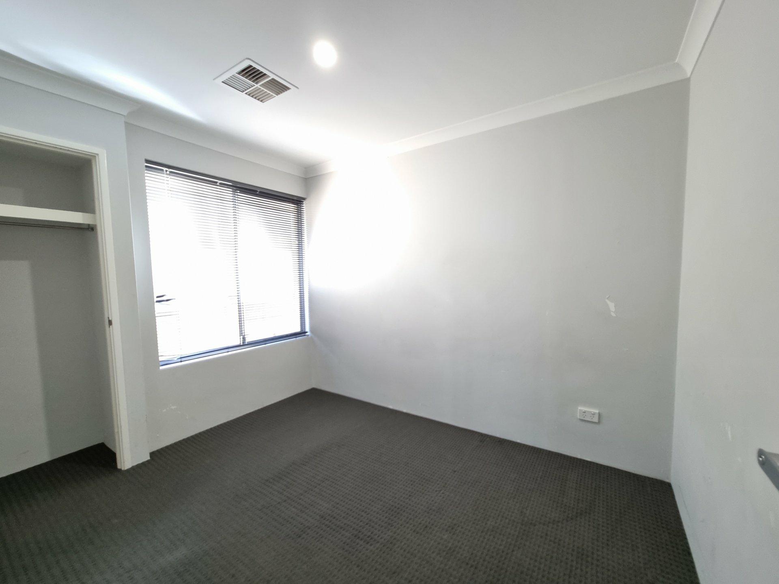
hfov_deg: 106.2
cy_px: 292
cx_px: 390
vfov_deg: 89.9
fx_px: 293
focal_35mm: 13
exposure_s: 1/50
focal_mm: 2.2
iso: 250
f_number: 2.2
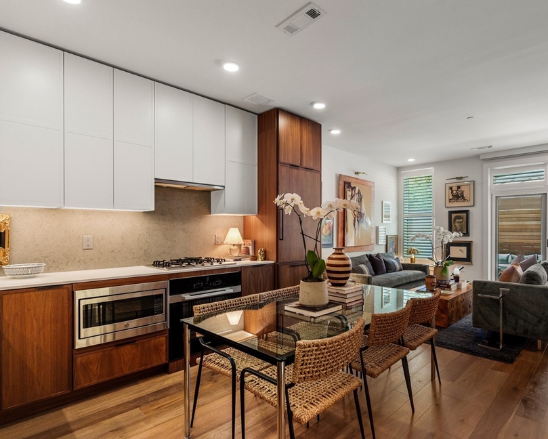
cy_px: 225
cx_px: 309
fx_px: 308
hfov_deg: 82.9
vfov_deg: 70.9
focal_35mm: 19
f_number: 7.1
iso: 1000
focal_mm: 16
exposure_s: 1/15
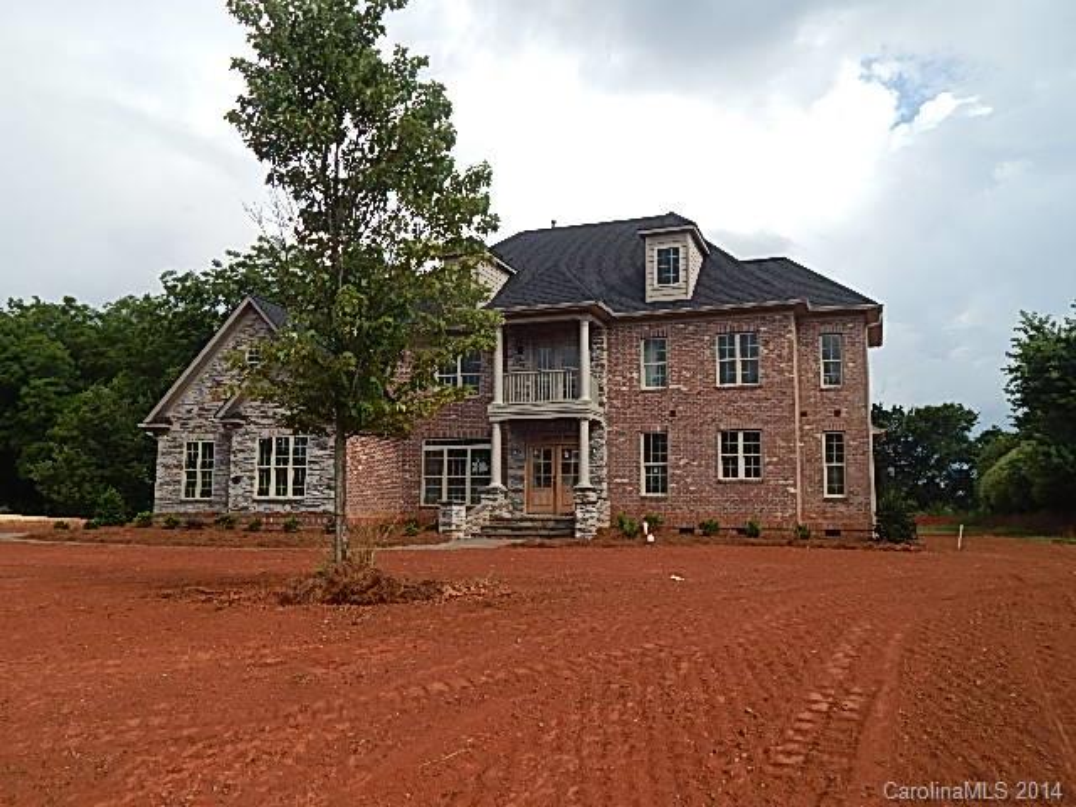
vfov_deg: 49.7
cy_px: 404
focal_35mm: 28
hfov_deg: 63.4
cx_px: 538
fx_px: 870
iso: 125
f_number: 3.2
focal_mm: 5.1
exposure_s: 1/1250
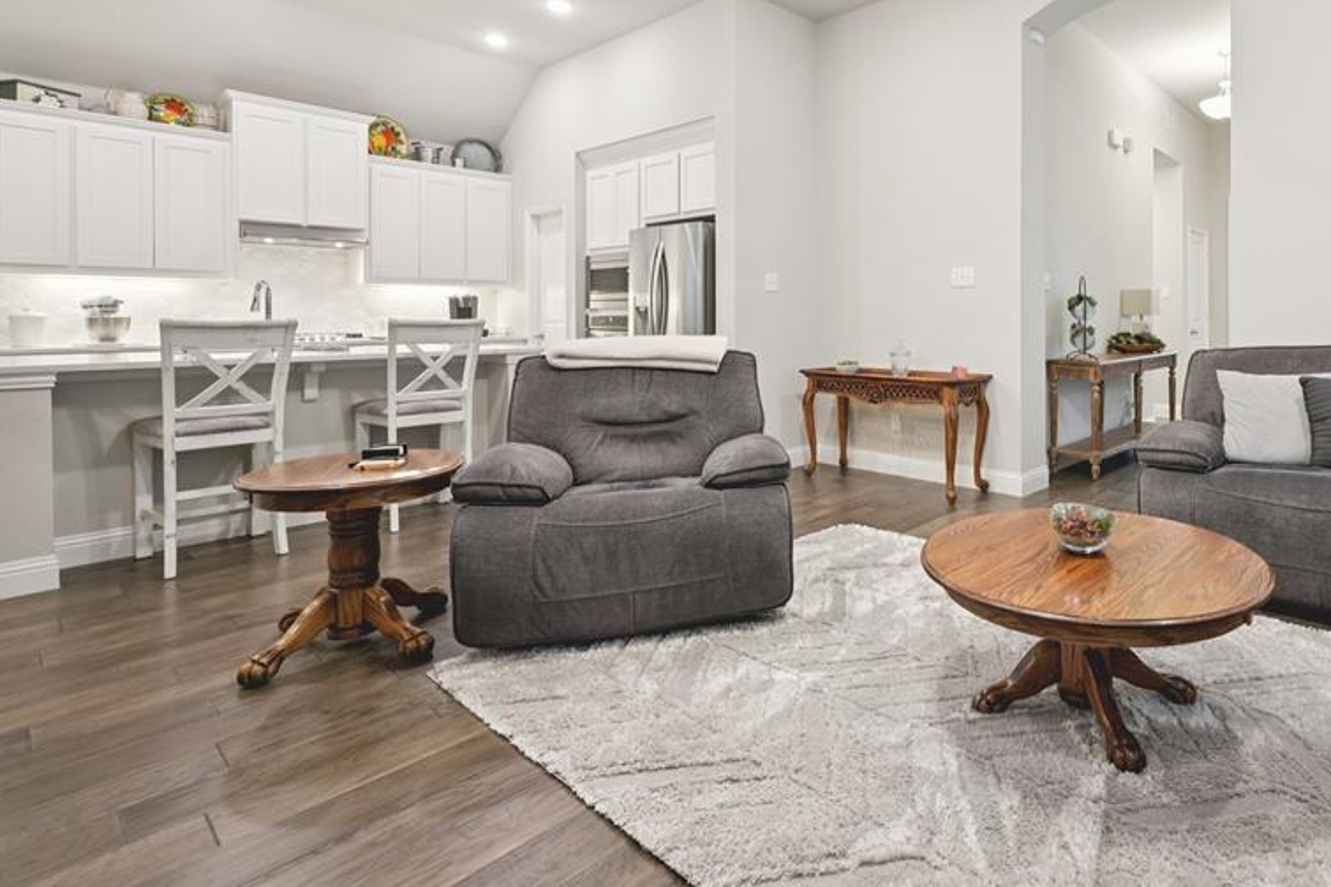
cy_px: 317
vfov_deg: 63.4
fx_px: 702
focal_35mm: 19
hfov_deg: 84.2
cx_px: 878
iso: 250
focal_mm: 14
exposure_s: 1/3.33
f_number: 9
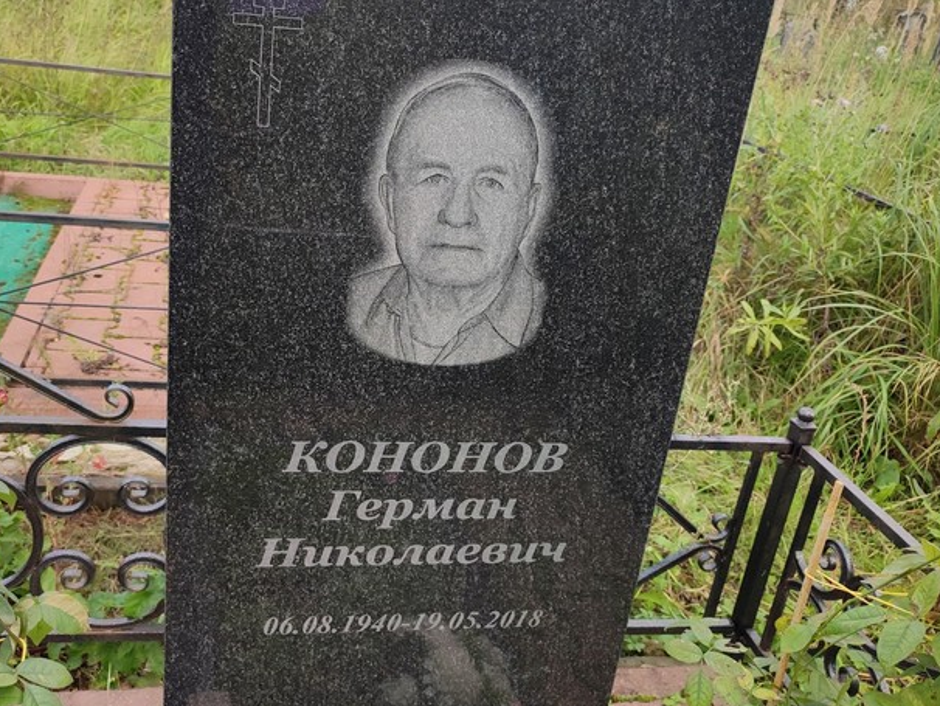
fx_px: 896
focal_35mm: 33
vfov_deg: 42.8
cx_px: 380
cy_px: 289
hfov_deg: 55.0
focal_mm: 6.04
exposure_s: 1/260
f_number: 1.9
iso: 50
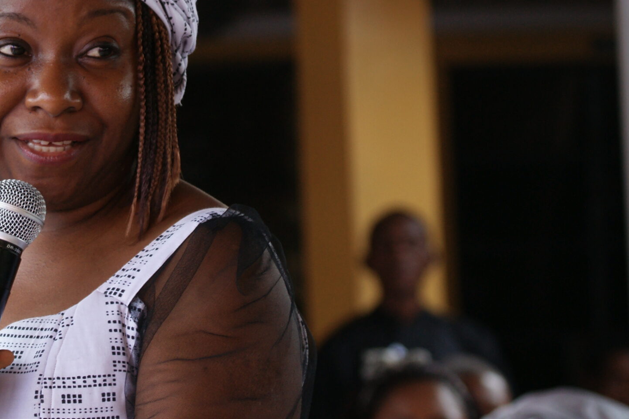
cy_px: 114
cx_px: 83
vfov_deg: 5.7
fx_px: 4193
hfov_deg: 8.6
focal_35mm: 240
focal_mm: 90
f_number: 4.5
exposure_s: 1/125
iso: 200
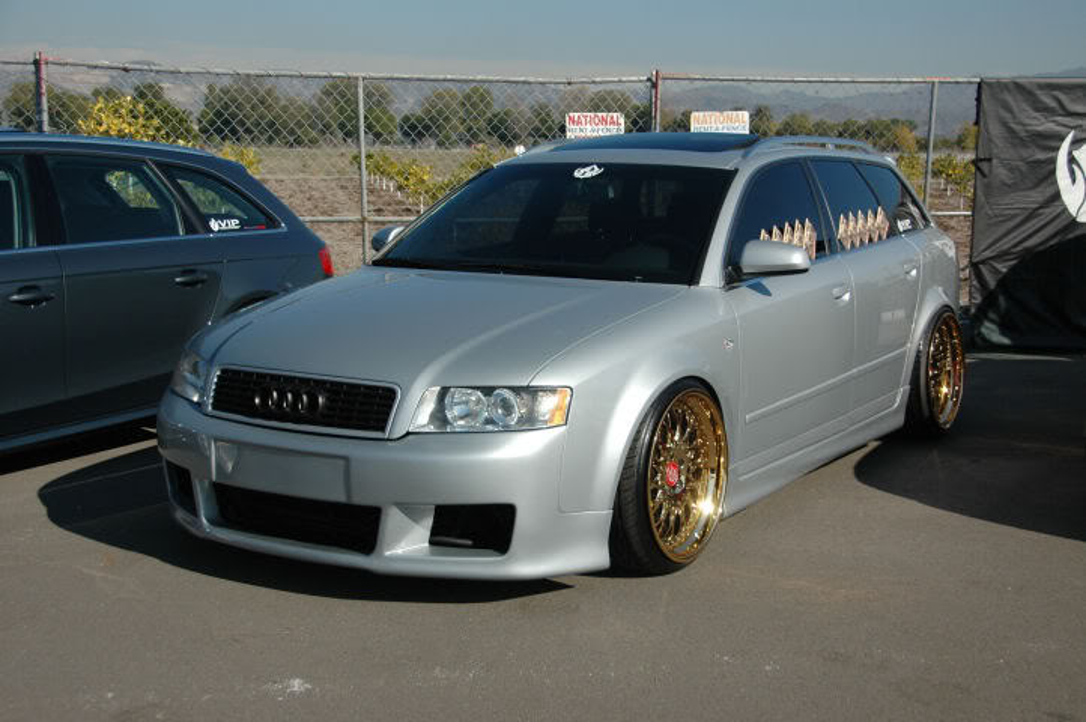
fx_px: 1447
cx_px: 543
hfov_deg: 41.1
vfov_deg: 28.0
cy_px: 361
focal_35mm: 48
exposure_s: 1/2000
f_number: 4.5
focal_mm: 32
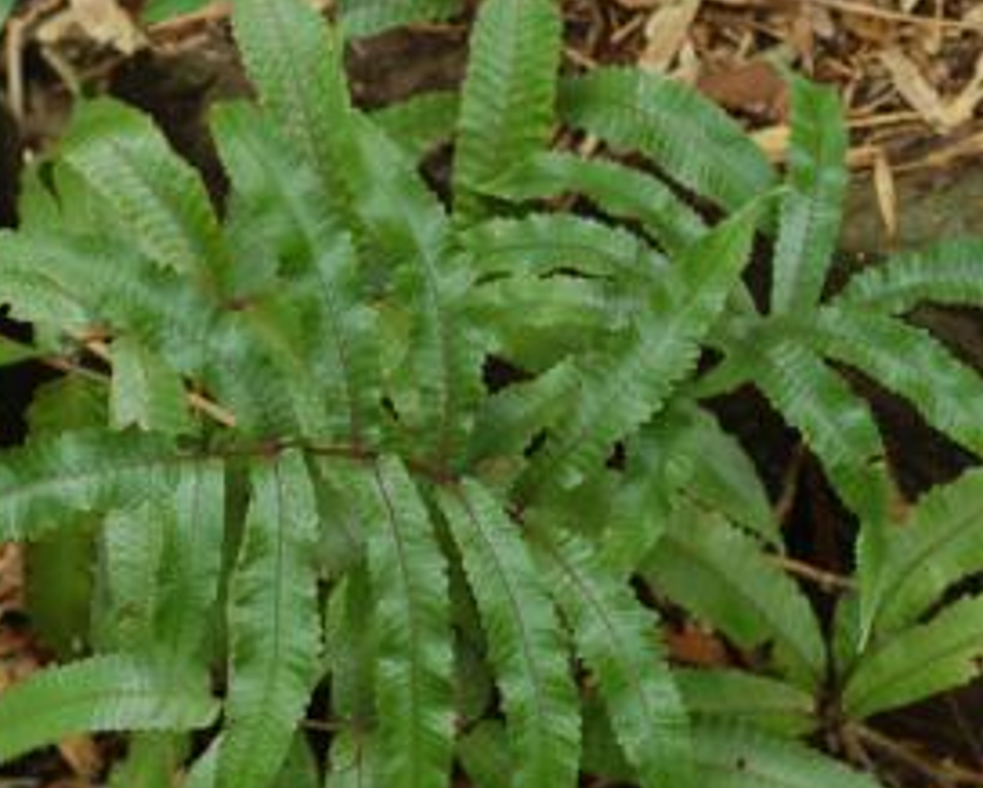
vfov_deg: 8.3
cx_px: 336
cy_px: 452
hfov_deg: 10.4
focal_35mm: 186
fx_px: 5415
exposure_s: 1/125
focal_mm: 60
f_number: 5
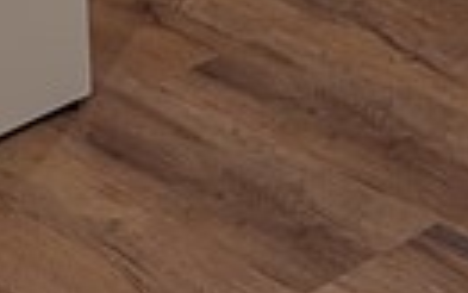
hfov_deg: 9.7
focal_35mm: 198
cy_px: -922
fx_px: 2526
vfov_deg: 5.6
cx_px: 1013
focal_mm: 6.9
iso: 69
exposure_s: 1/120
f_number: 1.68
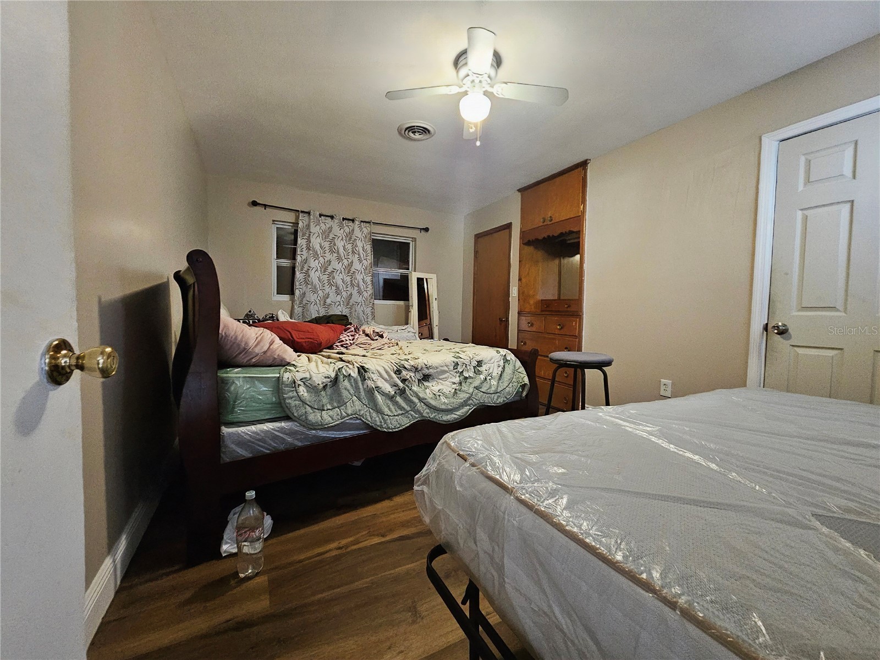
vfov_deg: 89.9
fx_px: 330
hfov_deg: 106.2
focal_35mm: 13
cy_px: 330
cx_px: 440
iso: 800
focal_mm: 2.2
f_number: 2.2
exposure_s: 1/24
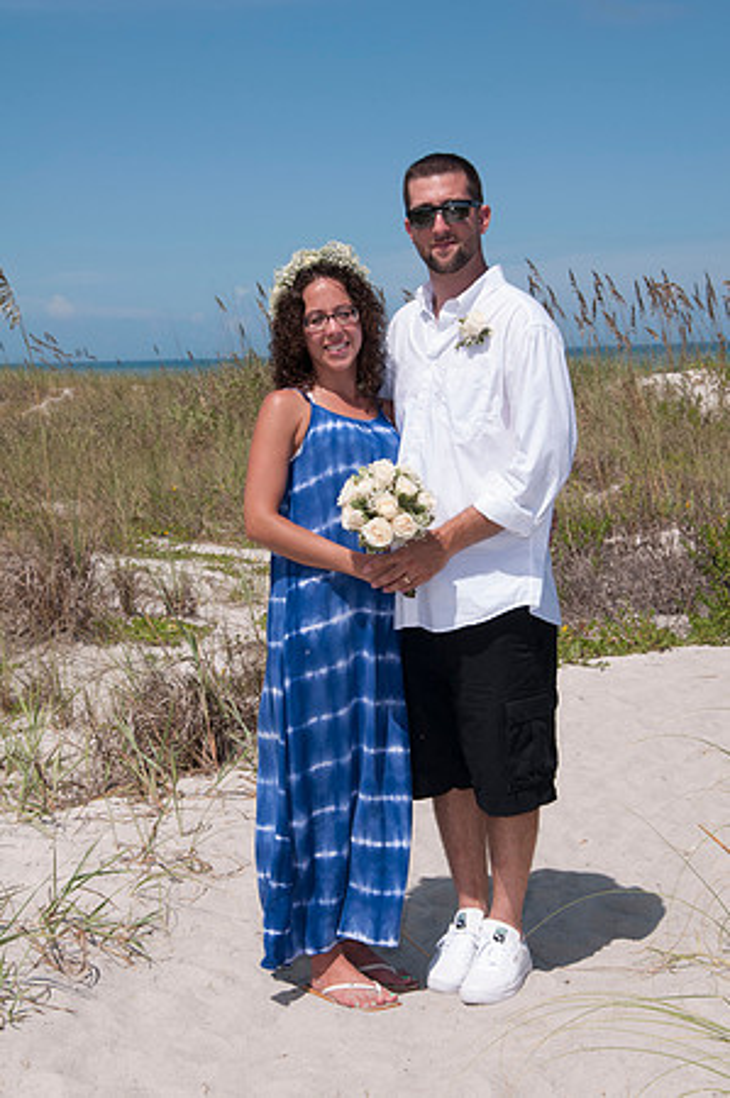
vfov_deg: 29.9
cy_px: 549
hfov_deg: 20.1
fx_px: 2058
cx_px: 365
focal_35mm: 68
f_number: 11
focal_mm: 45
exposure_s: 1/250
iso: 100
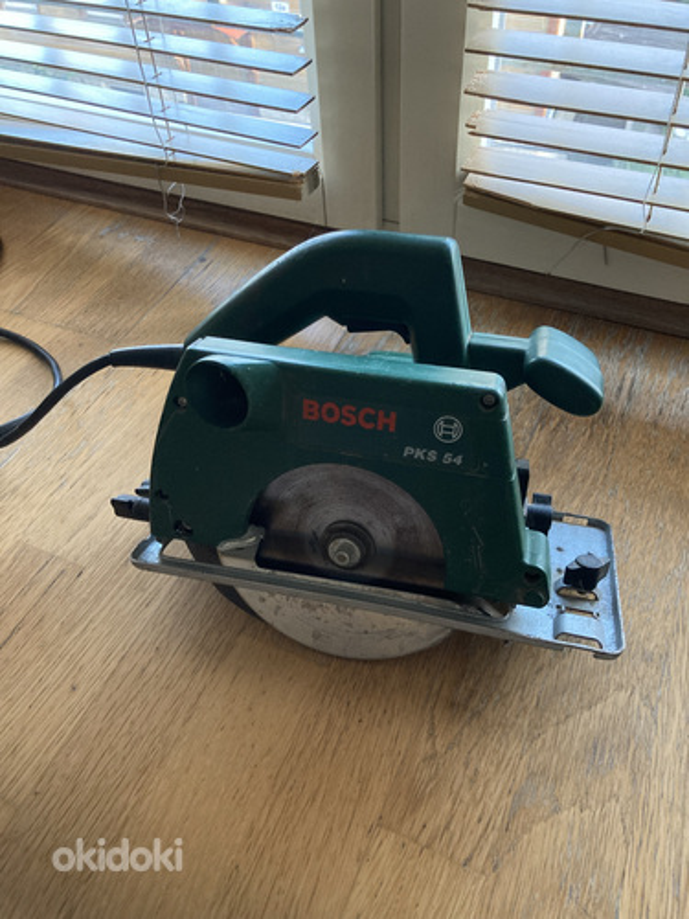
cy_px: 460
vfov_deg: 63.4
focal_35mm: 28
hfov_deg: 49.7
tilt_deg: -48.2
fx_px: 743
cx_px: 344
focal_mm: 3.99
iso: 320
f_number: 1.8
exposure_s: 1/60
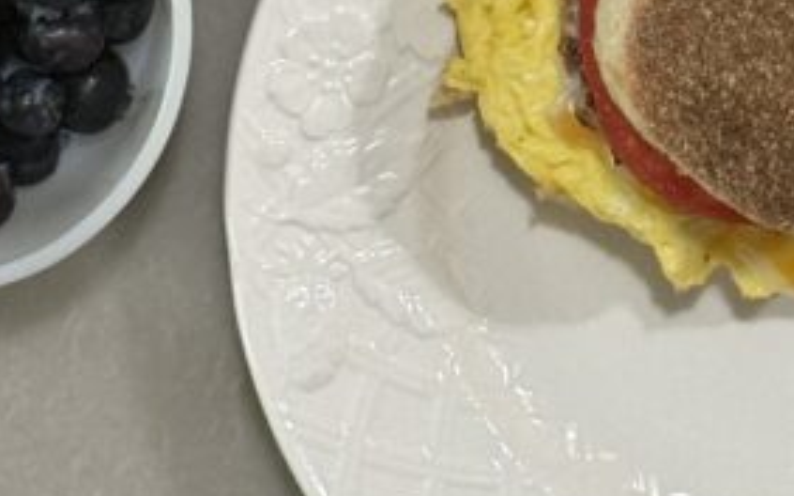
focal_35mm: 185
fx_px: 4002
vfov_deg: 7.1
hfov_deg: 11.3
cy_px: -8
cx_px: 645
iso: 250
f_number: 1.78
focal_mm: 6.76
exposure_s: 1/40
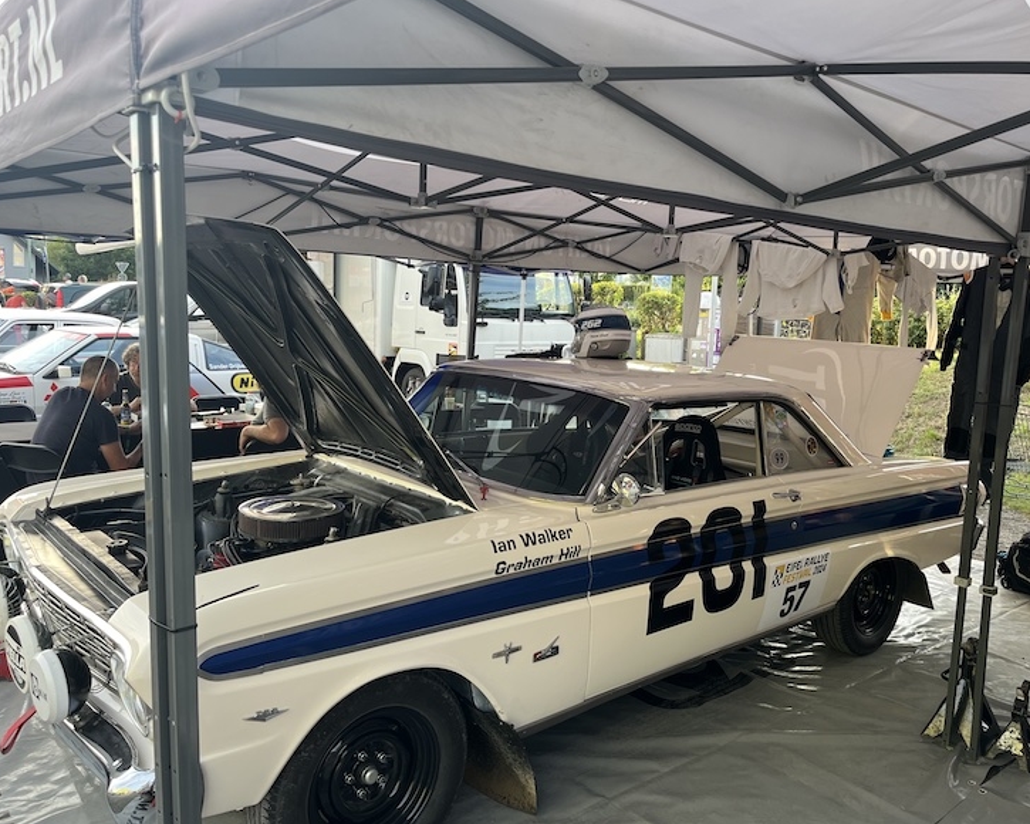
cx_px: 533
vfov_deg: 51.5
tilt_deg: -4.5
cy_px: 419
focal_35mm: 28
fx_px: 854
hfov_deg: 62.2
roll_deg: -3.0
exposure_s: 1/122
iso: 32
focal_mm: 5.1
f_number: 1.6
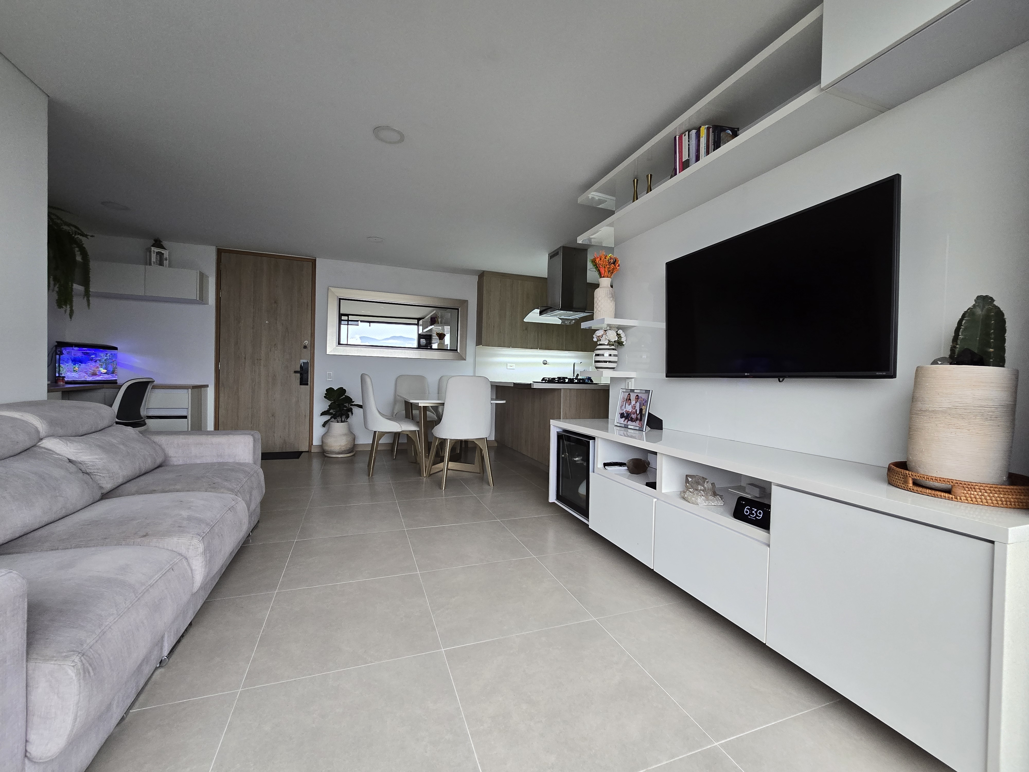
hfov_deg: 106.2
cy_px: 386
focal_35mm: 13
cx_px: 514
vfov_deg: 89.9
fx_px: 386
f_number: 2.2
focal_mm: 2.2
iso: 160
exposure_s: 1/60
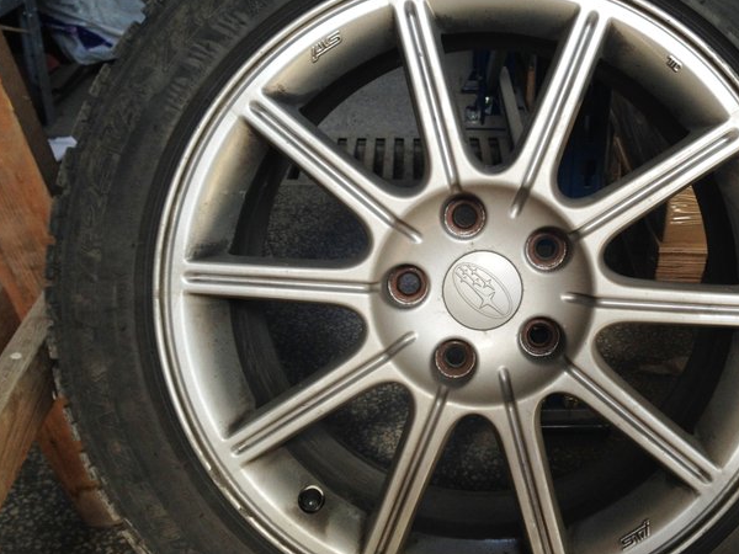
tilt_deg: -29.9
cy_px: 259
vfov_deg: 32.9
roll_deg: -1.4
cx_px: 475
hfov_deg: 42.5
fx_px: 939
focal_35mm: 44
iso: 50
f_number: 2.4
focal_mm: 4.12
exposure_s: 1/120
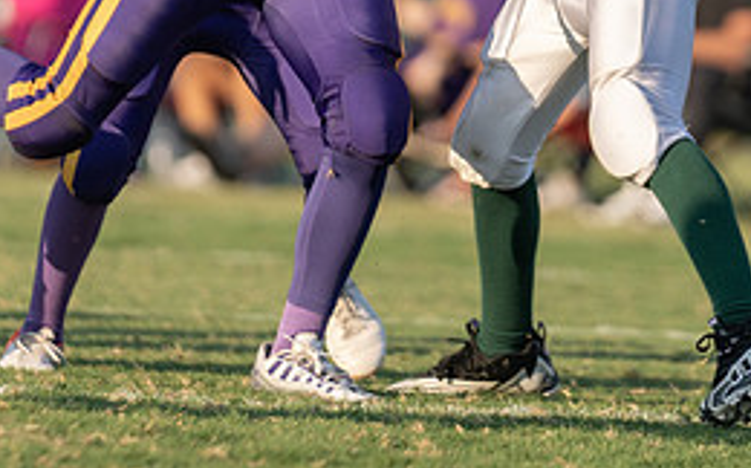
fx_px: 13190
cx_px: 451
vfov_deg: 2.0
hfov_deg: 3.3
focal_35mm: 645
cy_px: -173
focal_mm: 200
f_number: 2.8
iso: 160
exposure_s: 1/1600
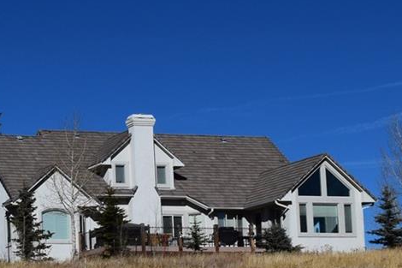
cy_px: 275
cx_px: -104
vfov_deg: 10.6
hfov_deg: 15.4
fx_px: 1425
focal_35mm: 128
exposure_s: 1/500
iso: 200
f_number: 11
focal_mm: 25
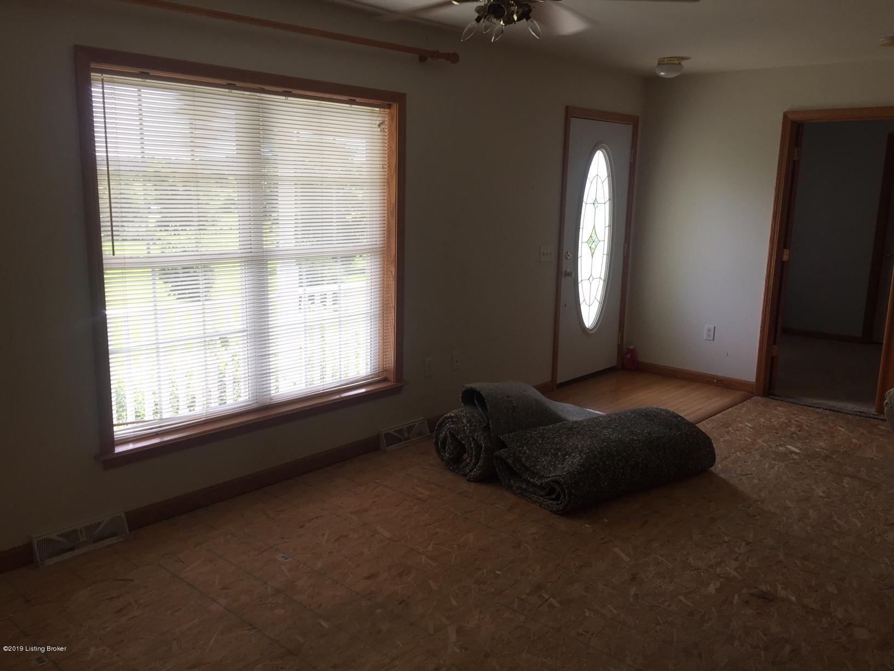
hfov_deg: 61.7
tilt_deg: -11.2
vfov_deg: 48.2
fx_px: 749
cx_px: 447
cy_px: 336
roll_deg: -3.4
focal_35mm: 29
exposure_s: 1/126
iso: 32
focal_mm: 4.15
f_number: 2.2
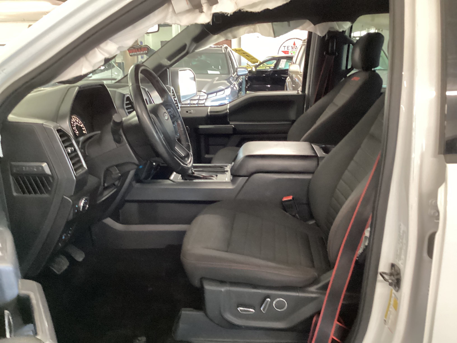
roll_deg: +0.6
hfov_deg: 58.4
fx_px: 409
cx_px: 228
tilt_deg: -18.0
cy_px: 172
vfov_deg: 45.4
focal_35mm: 31
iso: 640
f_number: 2.4
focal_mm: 3.3
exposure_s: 1/25
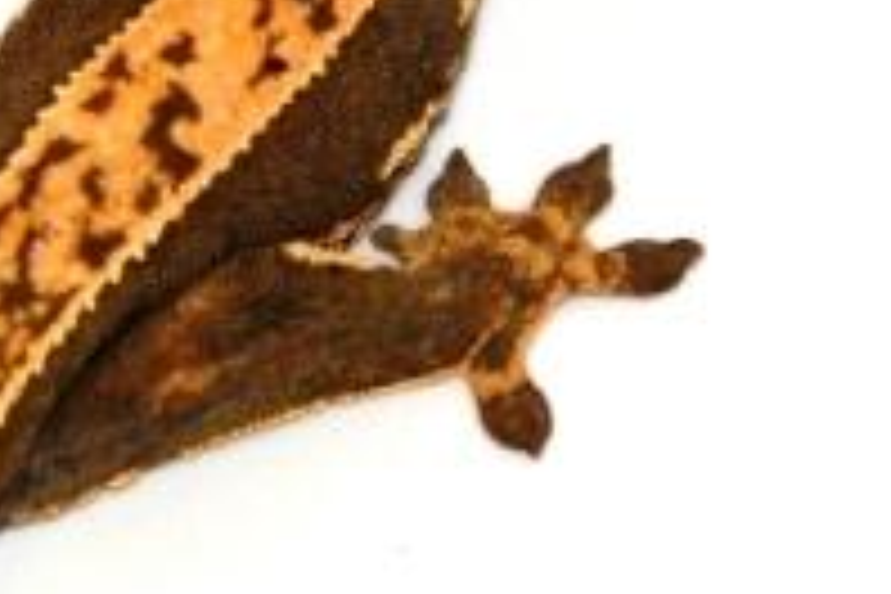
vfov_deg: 4.9
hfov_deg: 7.4
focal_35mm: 278
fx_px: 6880
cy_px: -180
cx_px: 299
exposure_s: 1/60
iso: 200
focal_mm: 82
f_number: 5
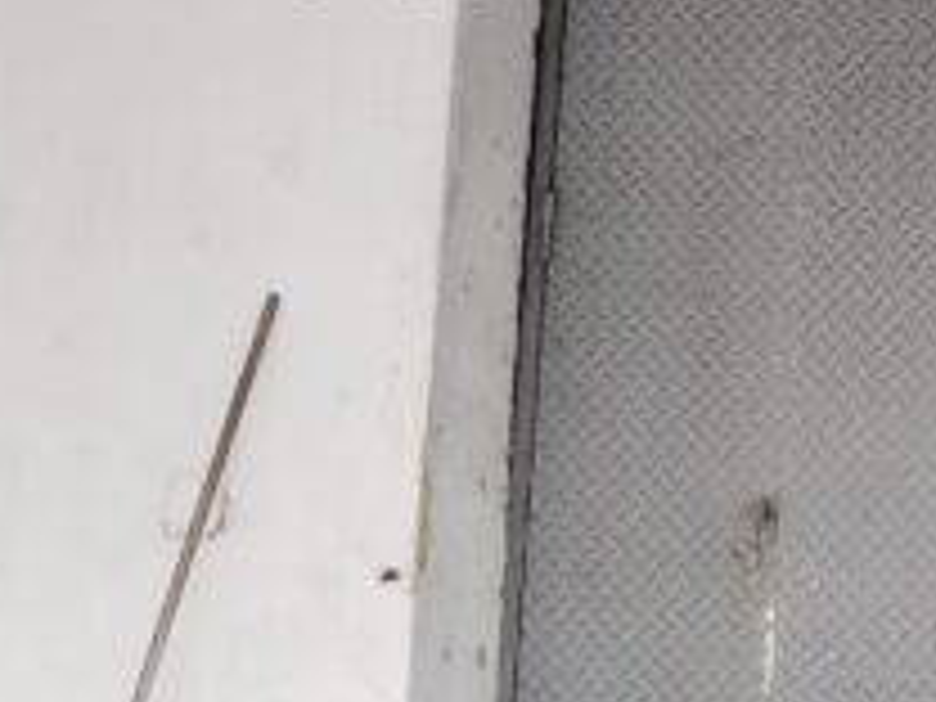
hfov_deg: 16.9
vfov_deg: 13.5
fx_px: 2893
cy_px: -86
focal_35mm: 107
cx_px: 1336
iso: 105
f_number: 1.8
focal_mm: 4.75
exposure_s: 1/100
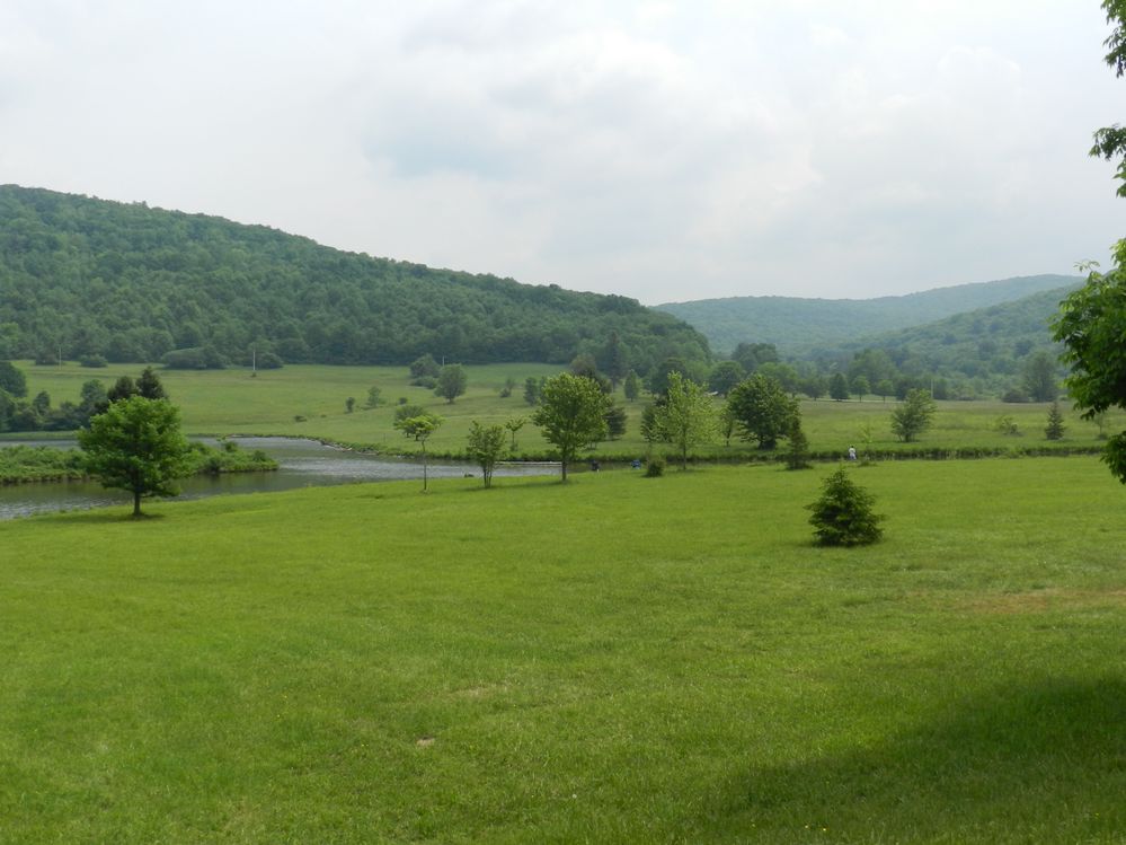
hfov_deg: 49.0
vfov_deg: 37.7
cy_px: 422
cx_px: 563
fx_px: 1236
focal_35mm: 38
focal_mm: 6.7
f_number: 4.5
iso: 160
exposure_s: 1/800
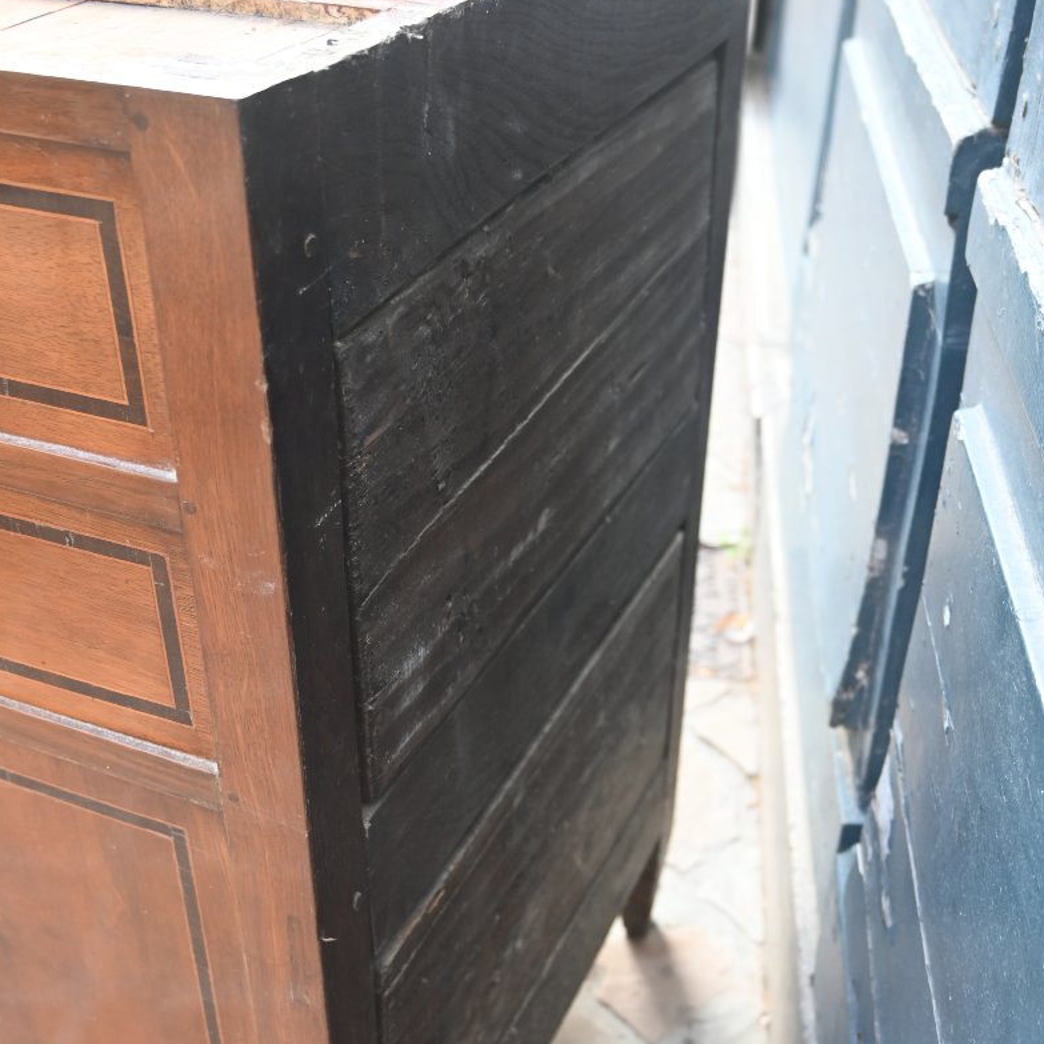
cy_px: 701
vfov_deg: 38.7
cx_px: 529
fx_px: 1467
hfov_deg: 39.2
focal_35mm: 43
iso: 500
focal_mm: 22
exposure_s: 1/125
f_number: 3.5
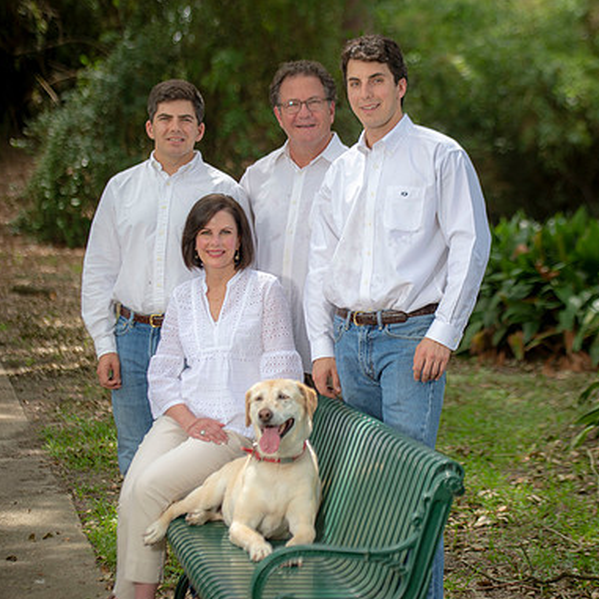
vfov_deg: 15.8
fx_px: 2154
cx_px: 349
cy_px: 300
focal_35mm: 110
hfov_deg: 15.8
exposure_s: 1/125
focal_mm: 85
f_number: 3.2
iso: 100
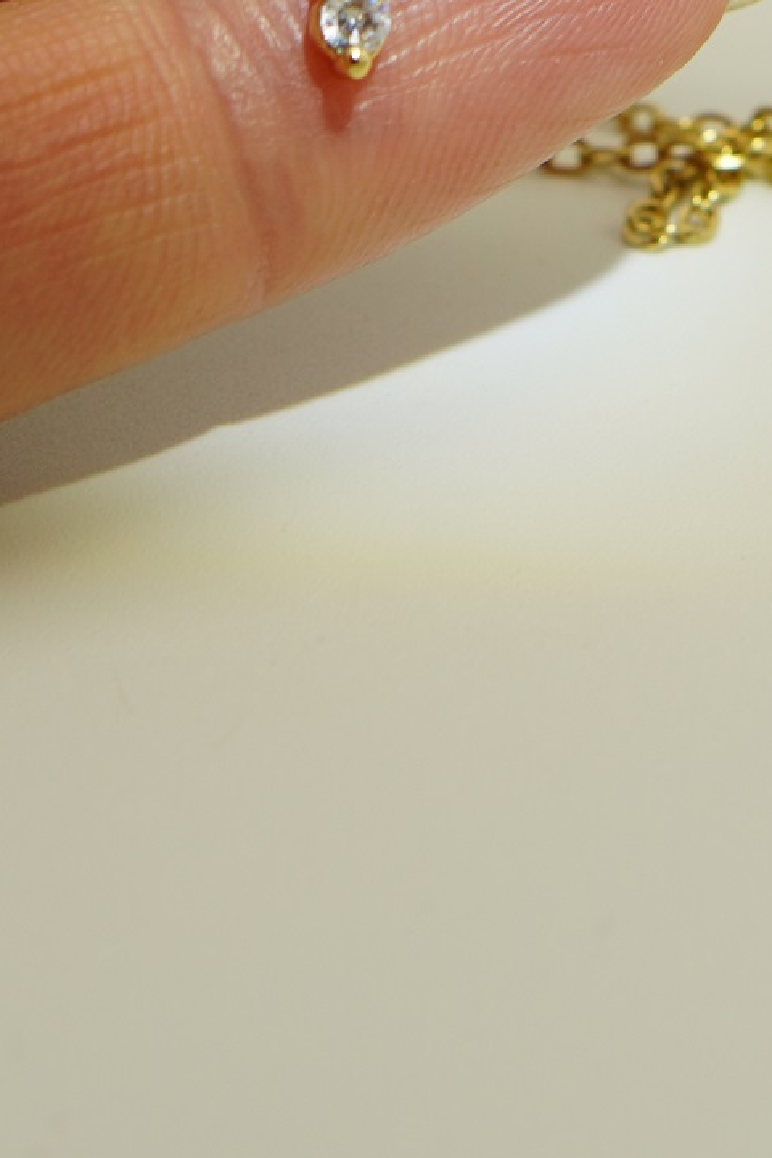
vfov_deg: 8.1
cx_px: 458
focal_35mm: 250
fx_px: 8041
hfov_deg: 5.5
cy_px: -428
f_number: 5.6
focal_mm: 50
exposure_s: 1/125
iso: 100
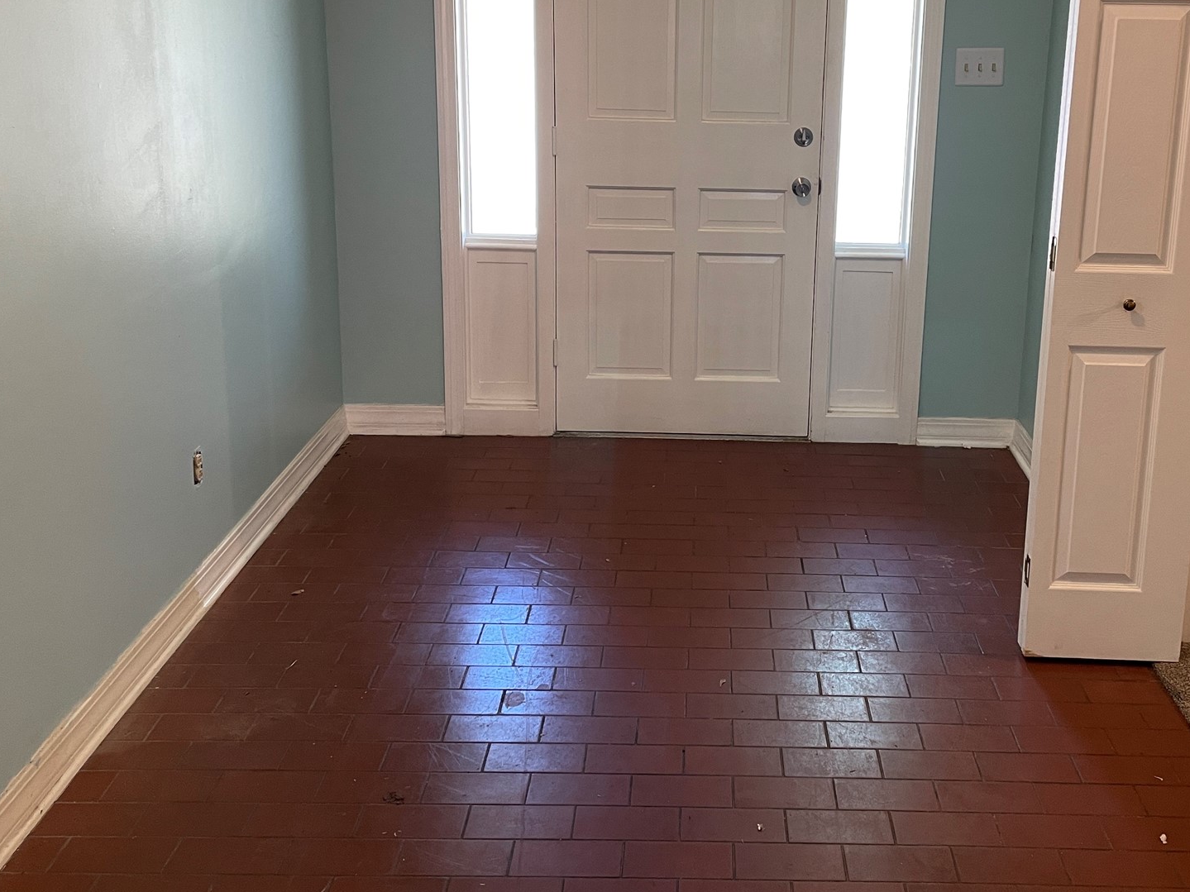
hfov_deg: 49.8
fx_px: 1272
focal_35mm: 37
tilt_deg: -13.8
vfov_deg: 38.2
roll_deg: -0.9
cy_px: 287
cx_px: 724
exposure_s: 1/60
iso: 125
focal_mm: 4.2
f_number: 1.6
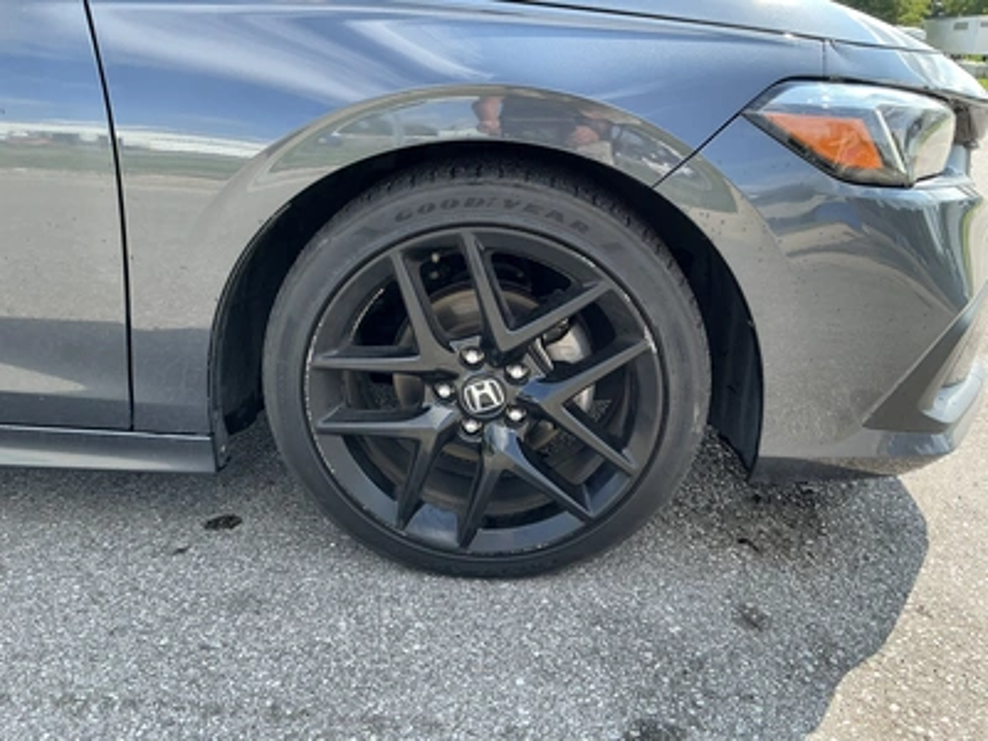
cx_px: 494
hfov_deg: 63.4
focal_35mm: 28
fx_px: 799
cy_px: 370
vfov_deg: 49.7
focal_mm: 3
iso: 25
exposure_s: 1/276
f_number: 1.8
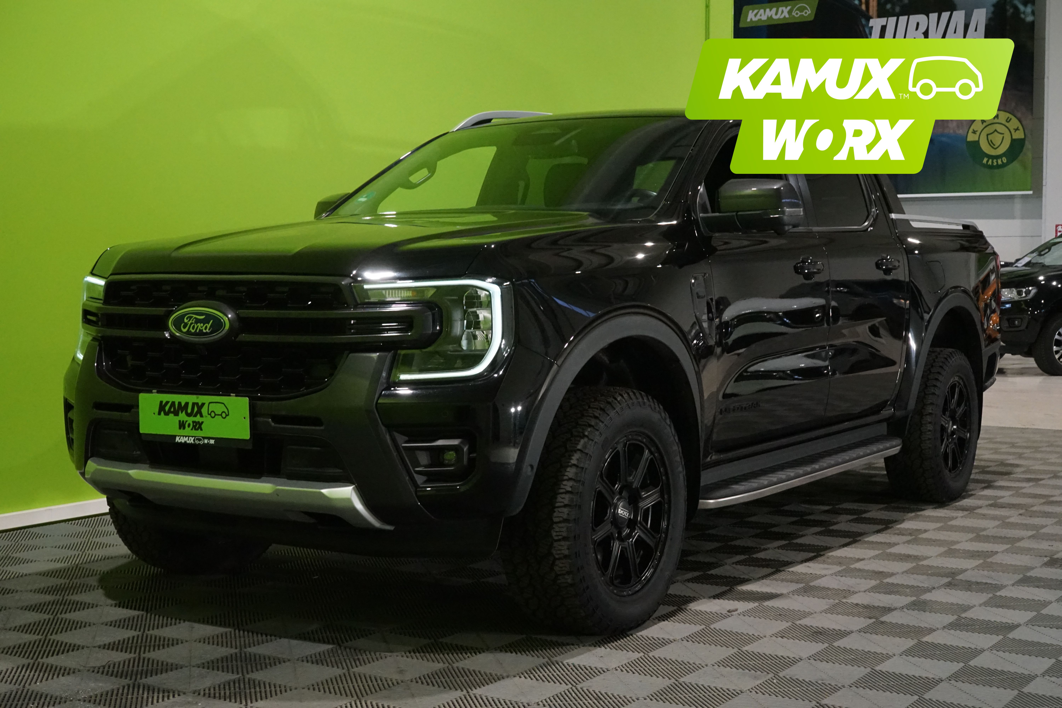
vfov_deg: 28.1
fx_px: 1416
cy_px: 354
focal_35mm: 48
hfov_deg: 41.1
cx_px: 531
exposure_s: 1/80
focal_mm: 48
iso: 6400
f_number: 13
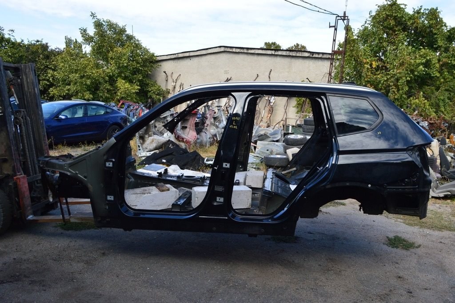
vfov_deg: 47.9
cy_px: 152
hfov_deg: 67.4
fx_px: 341
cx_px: 228
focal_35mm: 27
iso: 400
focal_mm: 18
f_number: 10
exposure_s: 1/200
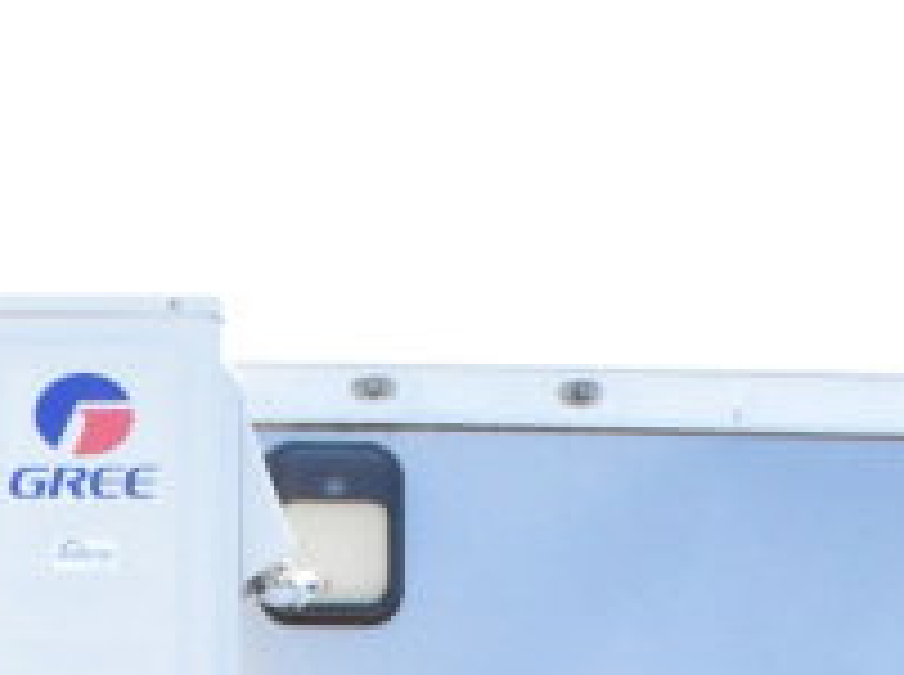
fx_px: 3602
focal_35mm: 138
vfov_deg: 9.0
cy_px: 1919
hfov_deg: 14.3
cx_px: 252
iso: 6400
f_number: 16
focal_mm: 21
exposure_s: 1/1000
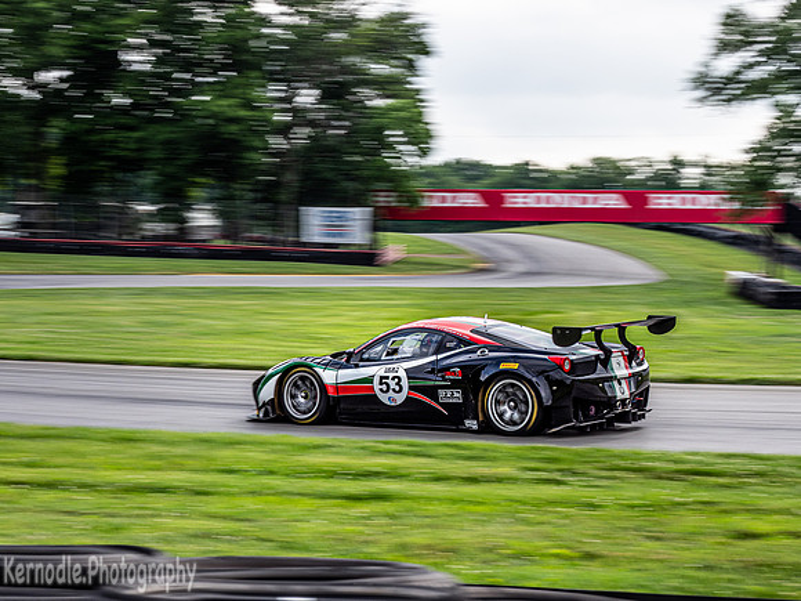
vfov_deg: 15.7
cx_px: 400
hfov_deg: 20.9
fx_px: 2175
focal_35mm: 94
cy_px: 300
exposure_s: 1/125
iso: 200
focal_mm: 47
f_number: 10
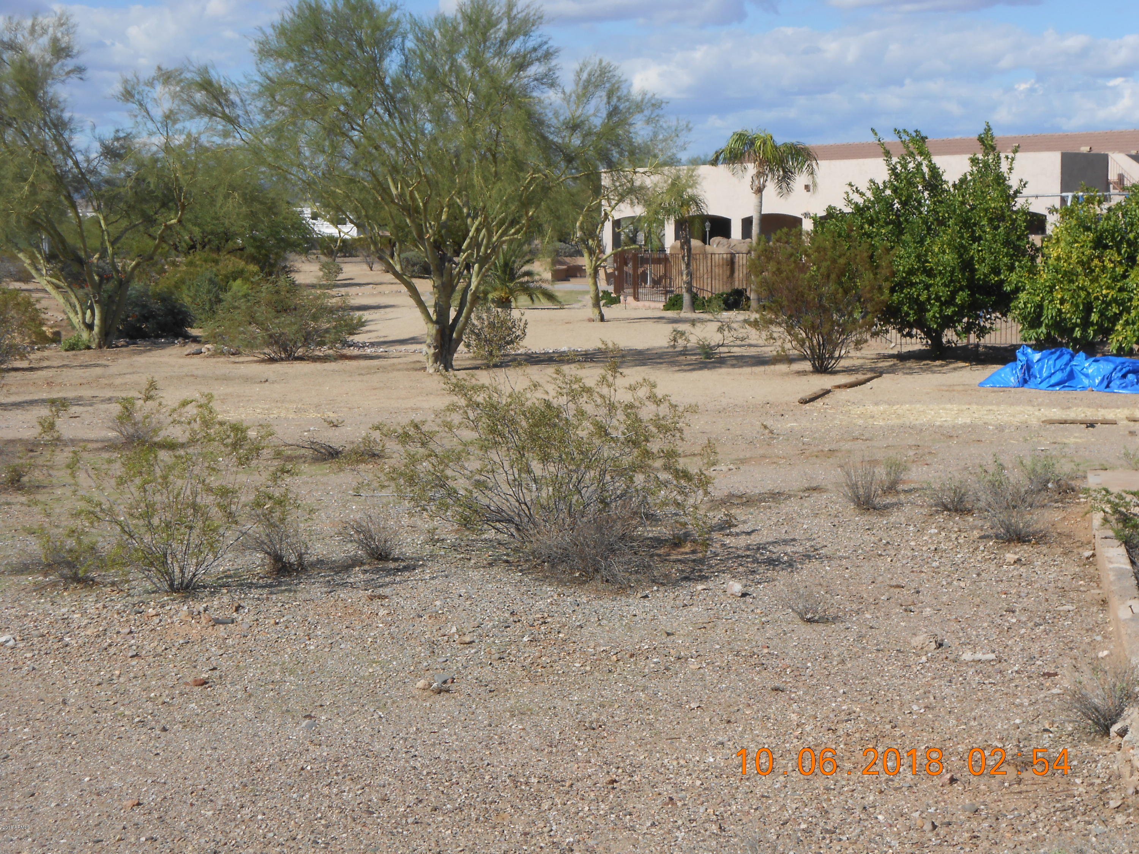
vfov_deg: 23.3
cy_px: 427
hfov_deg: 30.7
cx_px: 570
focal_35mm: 63
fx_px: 2073
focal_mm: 11.3
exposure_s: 1/500
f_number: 5.6
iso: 80
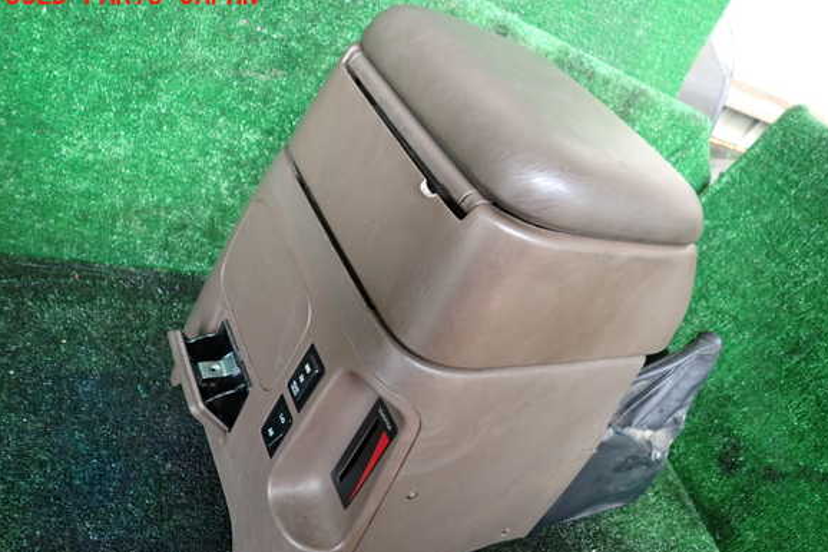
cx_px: 427
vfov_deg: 47.9
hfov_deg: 67.4
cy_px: 300
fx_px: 621
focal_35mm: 27
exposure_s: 1/30
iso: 250
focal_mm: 4.5
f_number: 2
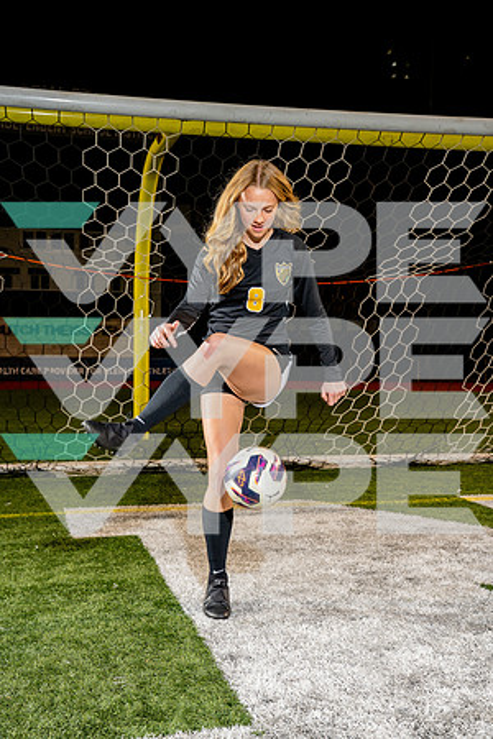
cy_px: 370
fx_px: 924
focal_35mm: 45
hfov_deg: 29.9
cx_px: 246
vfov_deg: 43.6
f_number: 5.6
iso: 800
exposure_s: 1/250
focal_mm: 45
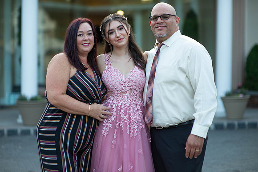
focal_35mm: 85
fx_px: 609
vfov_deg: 16.1
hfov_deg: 23.9
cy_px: 86
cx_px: 129
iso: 250
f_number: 2
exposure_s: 1/800
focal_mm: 85
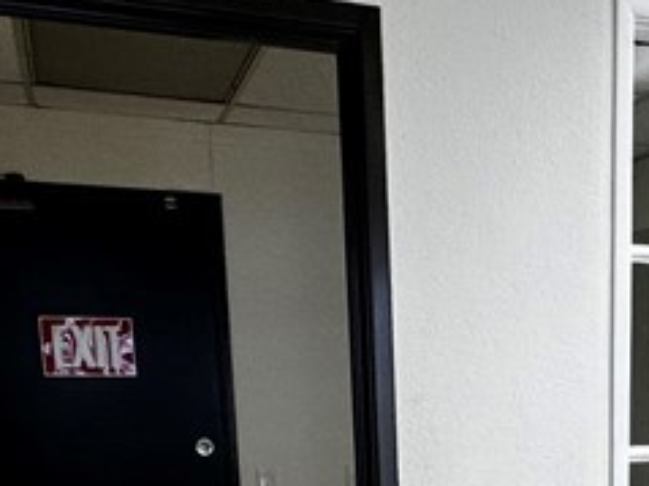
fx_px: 1124
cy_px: 638
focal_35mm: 60
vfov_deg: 21.9
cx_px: 581
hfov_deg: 30.8
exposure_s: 1/120
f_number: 2.2
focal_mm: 2.22
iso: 100
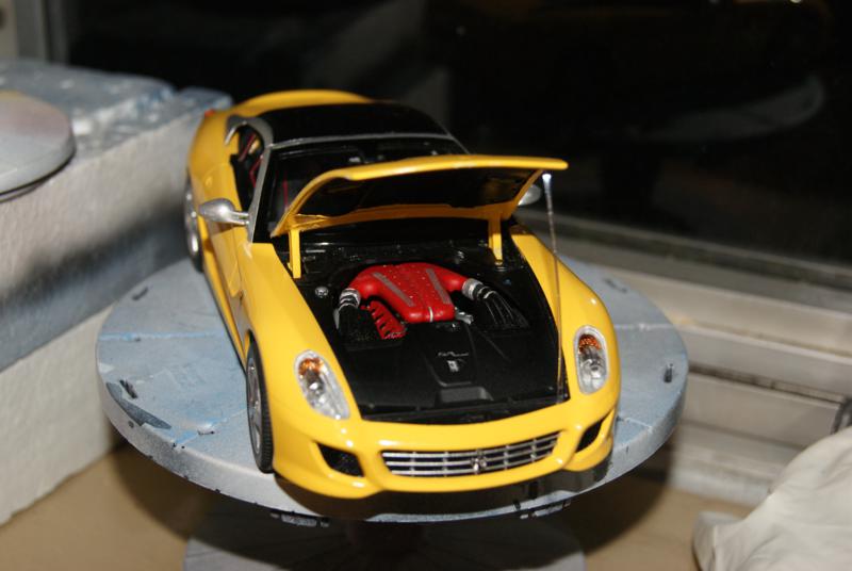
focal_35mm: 60
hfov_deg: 33.4
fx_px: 1422
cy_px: 286
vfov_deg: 22.7
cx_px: 426
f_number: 5.6
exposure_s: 1/60
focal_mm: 40
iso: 400
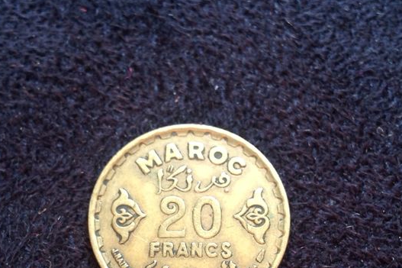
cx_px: 188
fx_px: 770
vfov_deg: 19.5
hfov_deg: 29.2
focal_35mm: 69
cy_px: 222
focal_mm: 4.28
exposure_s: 1/17
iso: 50
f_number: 2.4
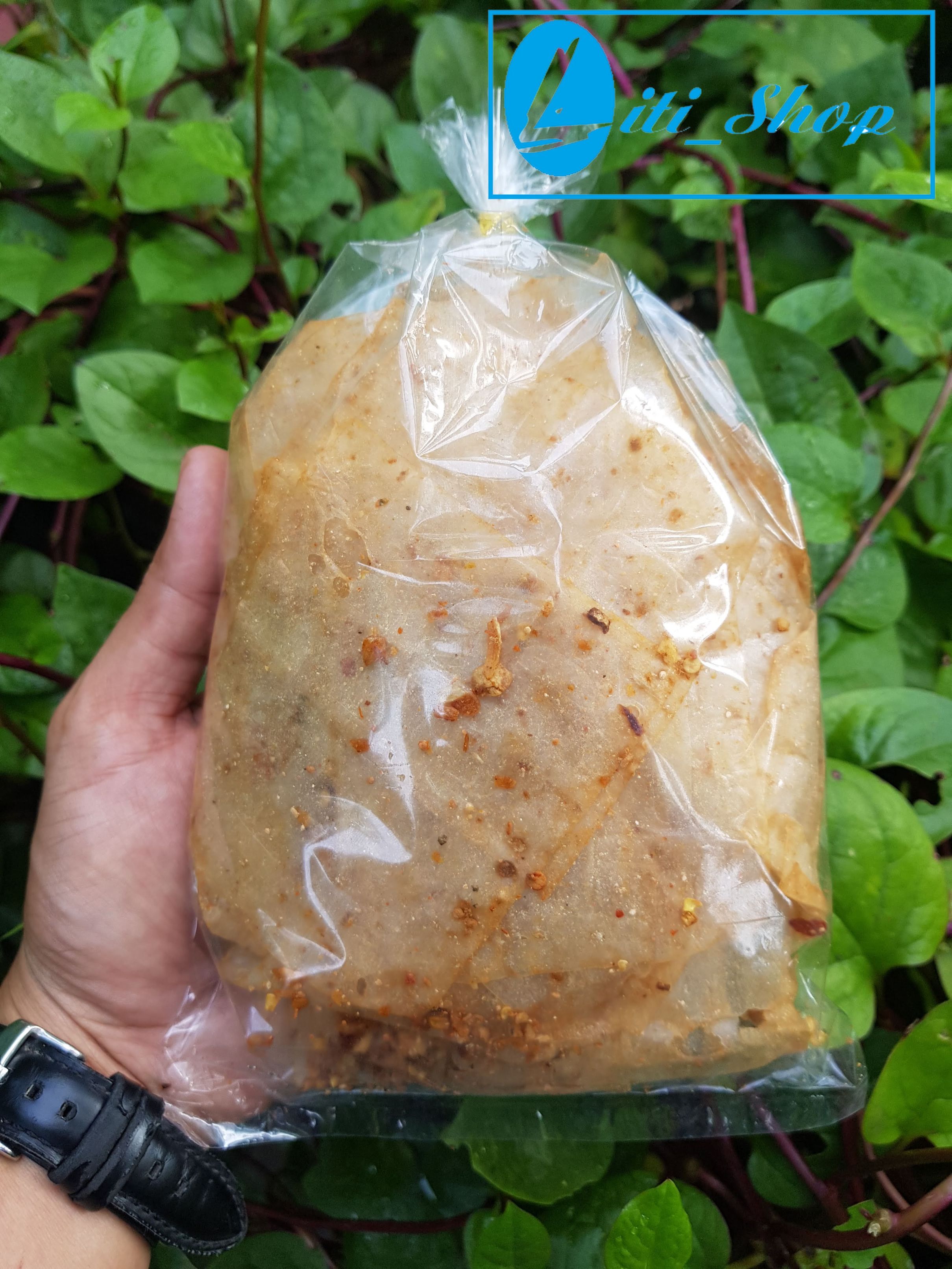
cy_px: 634
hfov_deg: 53.1
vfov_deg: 67.3
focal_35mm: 26
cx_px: 476
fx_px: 954
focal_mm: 4.2
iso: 40
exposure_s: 1/155
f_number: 1.7
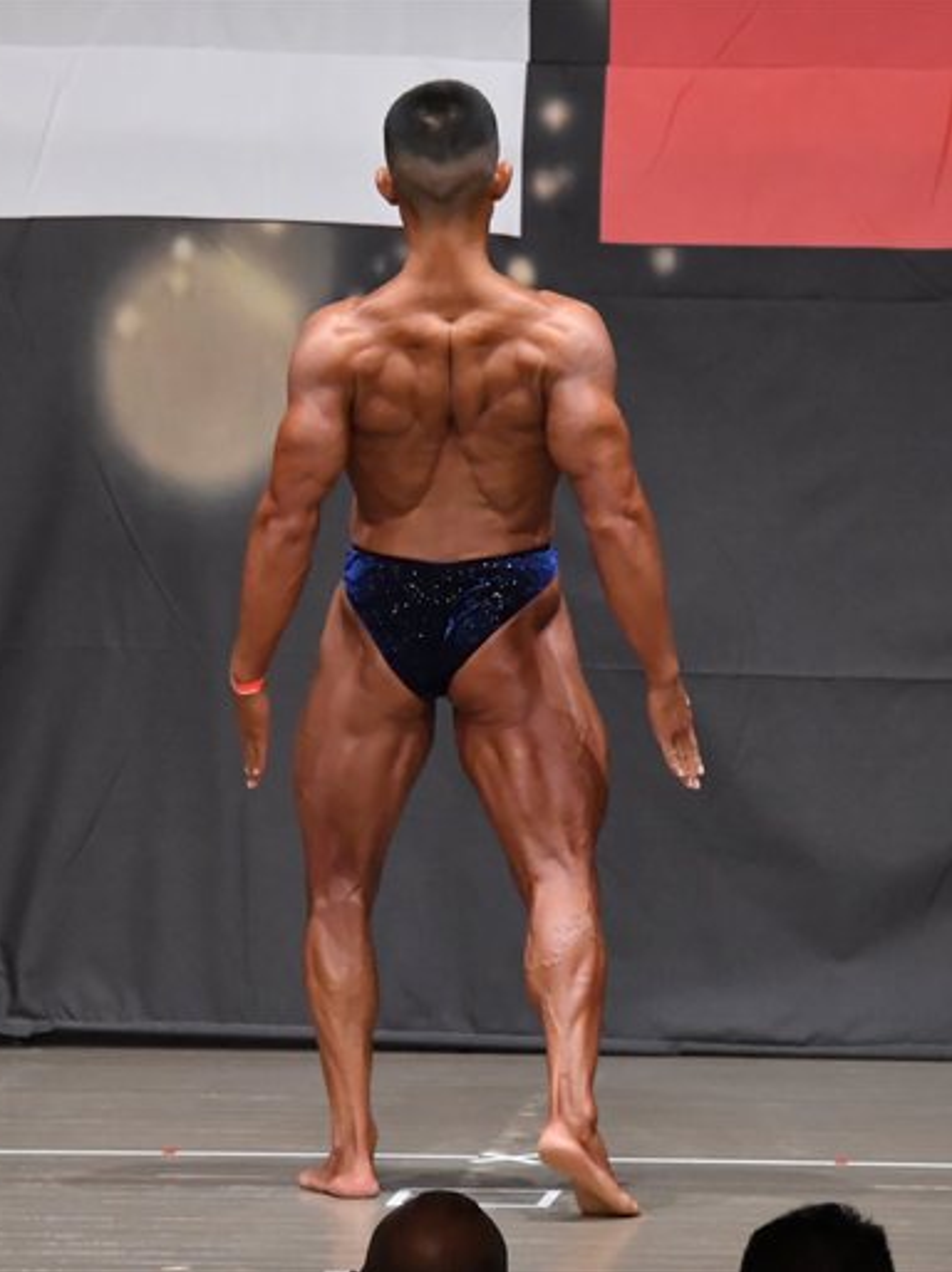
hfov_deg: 4.5
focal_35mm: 327
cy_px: 635
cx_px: 408
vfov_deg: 6.1
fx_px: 12006
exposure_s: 1/400
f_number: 5.6
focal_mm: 150
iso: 6400
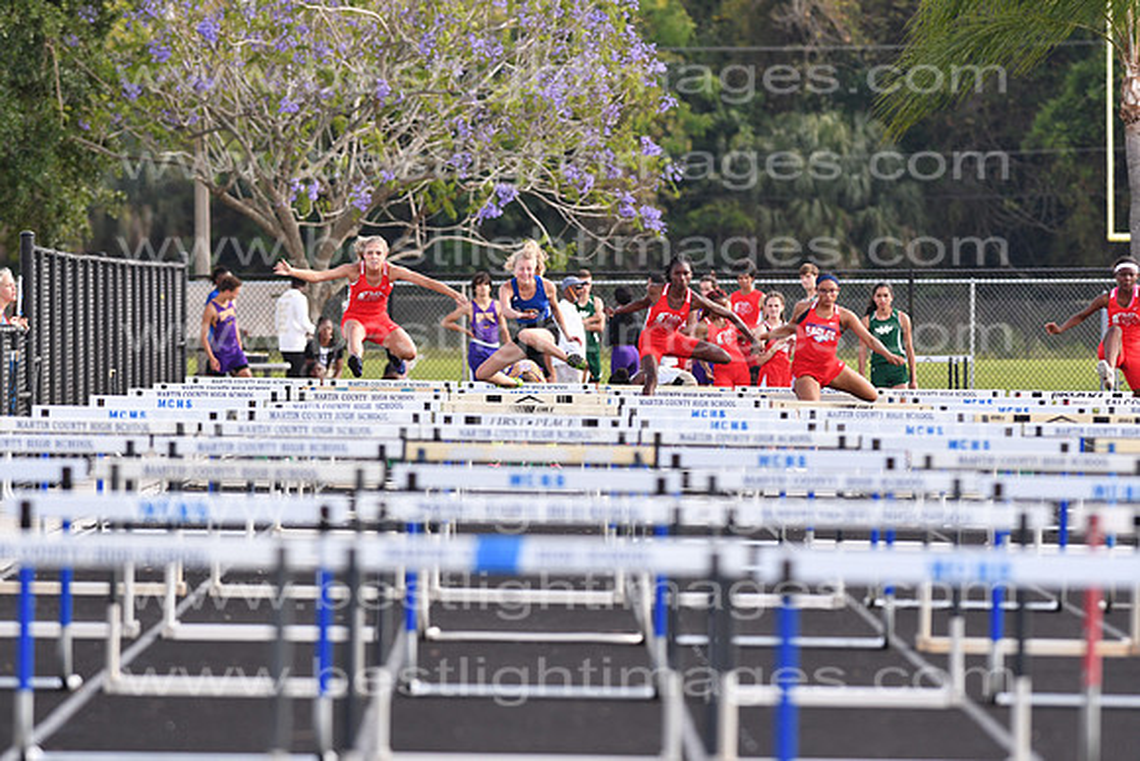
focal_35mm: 450
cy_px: 380
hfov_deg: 4.6
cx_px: 570
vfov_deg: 3.1
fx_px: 14253
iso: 400
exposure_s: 1/1000
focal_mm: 300
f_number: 5.6
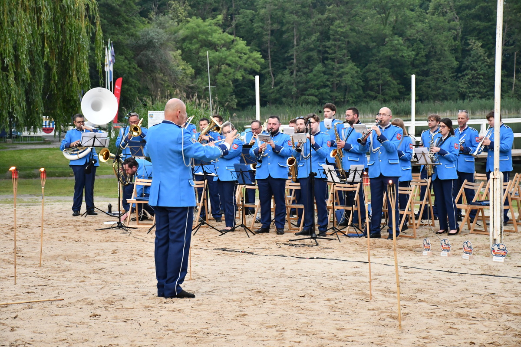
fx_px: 1346
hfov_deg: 21.9
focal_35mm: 93
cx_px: 260
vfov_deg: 14.7
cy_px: 174
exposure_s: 1/250
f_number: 5
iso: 2500
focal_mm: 62
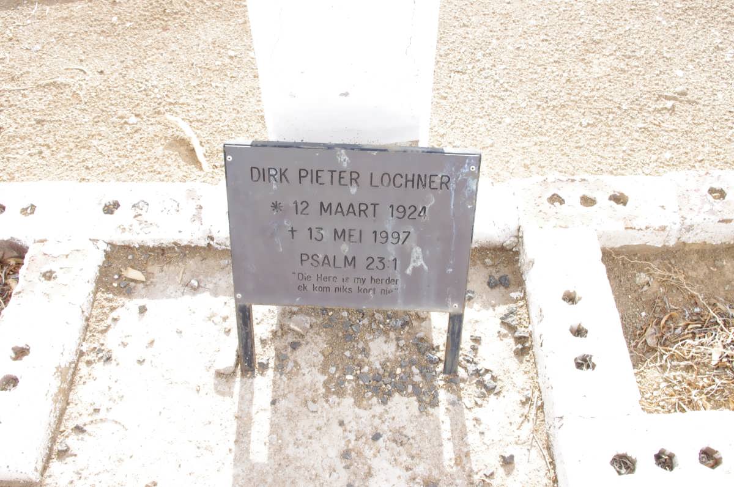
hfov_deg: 60.3
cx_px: 367
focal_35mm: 31
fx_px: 631
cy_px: 244
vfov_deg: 42.2
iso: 800
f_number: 11
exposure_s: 1/125
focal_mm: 21.25
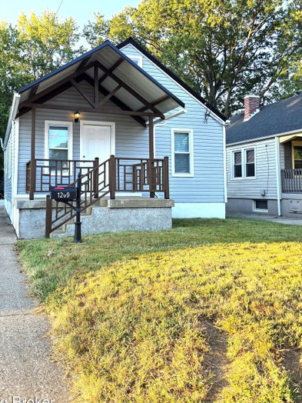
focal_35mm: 30
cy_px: 163
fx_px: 349
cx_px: 113
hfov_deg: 46.4
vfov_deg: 59.5
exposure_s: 1/180
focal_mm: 6.3
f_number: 1.7
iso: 16
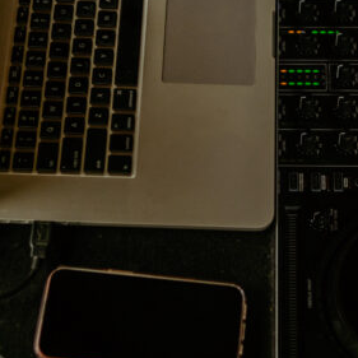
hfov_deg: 15.0
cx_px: 234
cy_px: 36
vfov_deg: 14.9
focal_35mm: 116
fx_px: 1357
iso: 160
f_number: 2
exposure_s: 1/500
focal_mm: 33
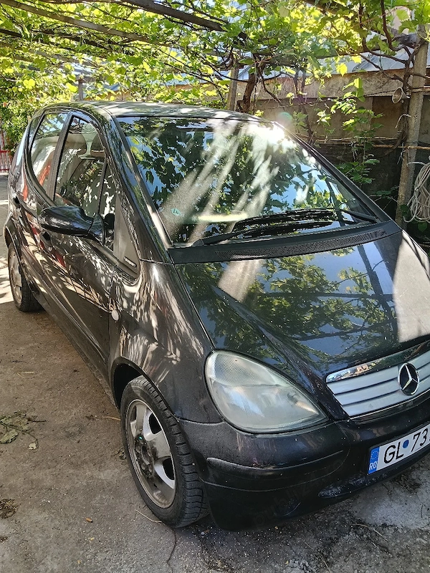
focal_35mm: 27
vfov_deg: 65.3
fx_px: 447
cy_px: 286
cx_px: 215
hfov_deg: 51.4
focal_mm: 3.98
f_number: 1.8
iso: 100
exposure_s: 1/101
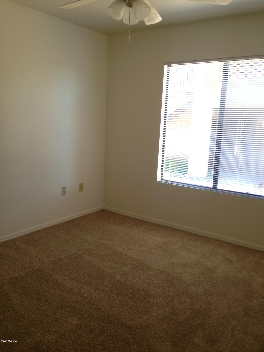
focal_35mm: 33
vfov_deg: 55.4
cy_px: 176
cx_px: 132
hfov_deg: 42.9
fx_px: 336
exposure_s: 1/24
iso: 50
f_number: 2.4
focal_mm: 4.12
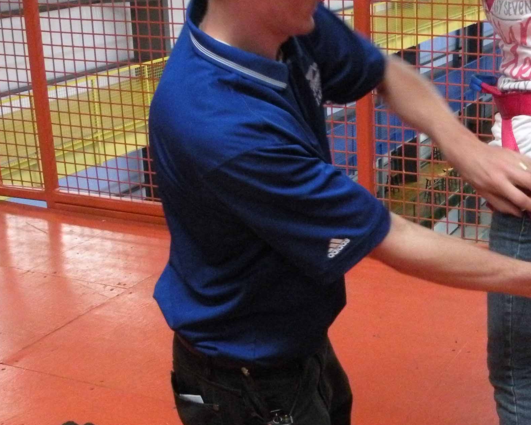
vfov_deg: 25.0
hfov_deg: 30.3
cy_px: 194
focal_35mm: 61
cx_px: 417
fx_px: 959
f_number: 2.8
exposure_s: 1/35.1
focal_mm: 4.7
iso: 400
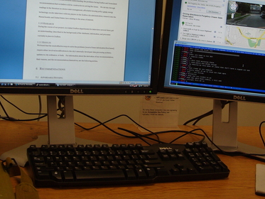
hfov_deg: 31.9
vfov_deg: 24.2
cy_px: 58
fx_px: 459
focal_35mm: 60
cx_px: 90
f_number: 2.8
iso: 100
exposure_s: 1/45
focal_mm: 7.8
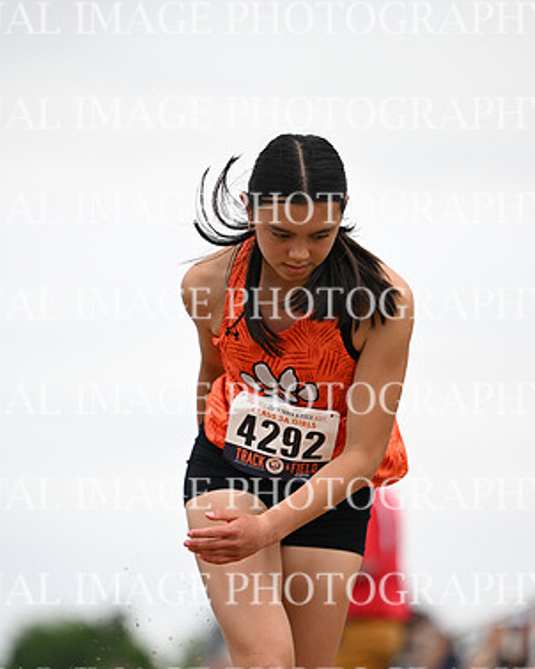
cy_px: 446
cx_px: 213
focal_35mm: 245
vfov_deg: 7.9
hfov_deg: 6.3
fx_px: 4853
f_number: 2.8
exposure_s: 1/4000
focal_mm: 170
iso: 320
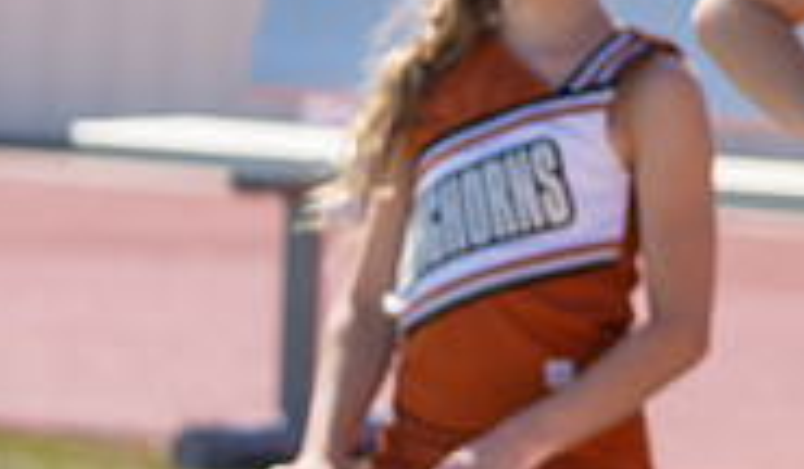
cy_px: -41
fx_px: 5400
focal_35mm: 251
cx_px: 1056
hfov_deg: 8.4
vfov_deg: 5.0
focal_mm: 70
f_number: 2.8
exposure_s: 1/1250
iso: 100
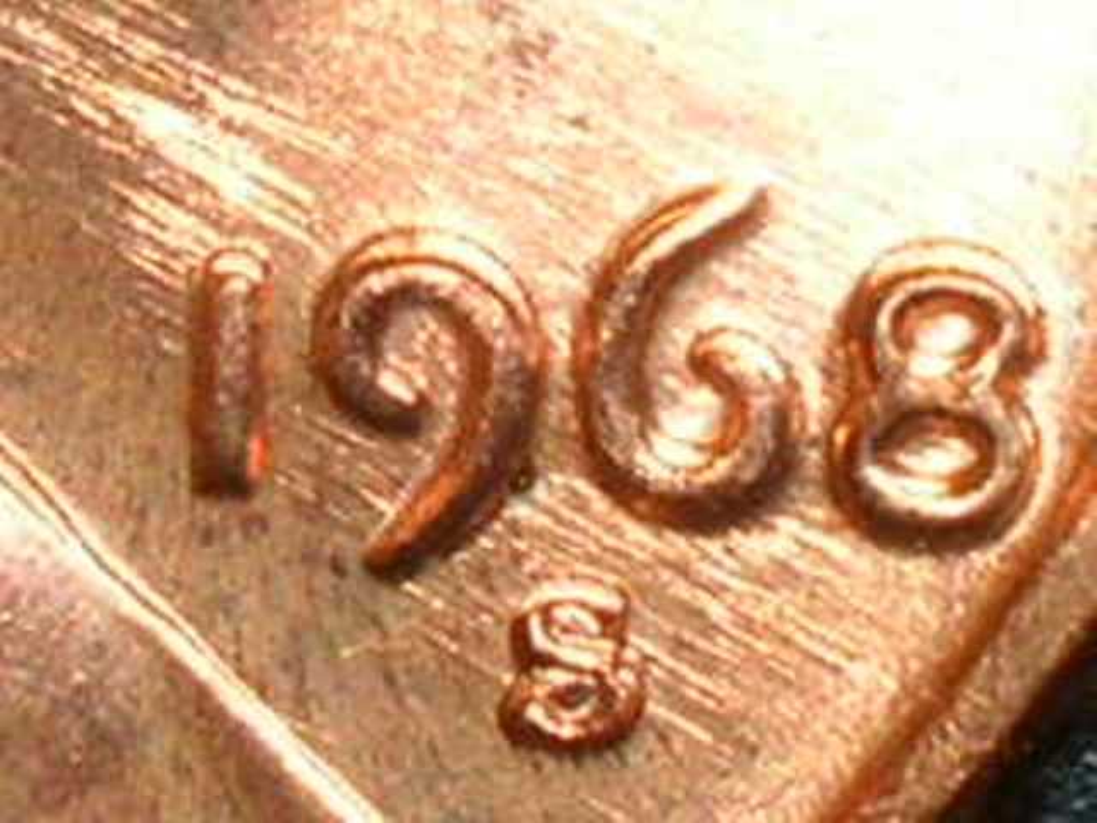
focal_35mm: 54
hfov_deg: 35.5
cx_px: 548
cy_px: 412
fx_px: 1711
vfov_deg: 27.0
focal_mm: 9
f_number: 5.7
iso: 50
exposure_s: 1/60.1
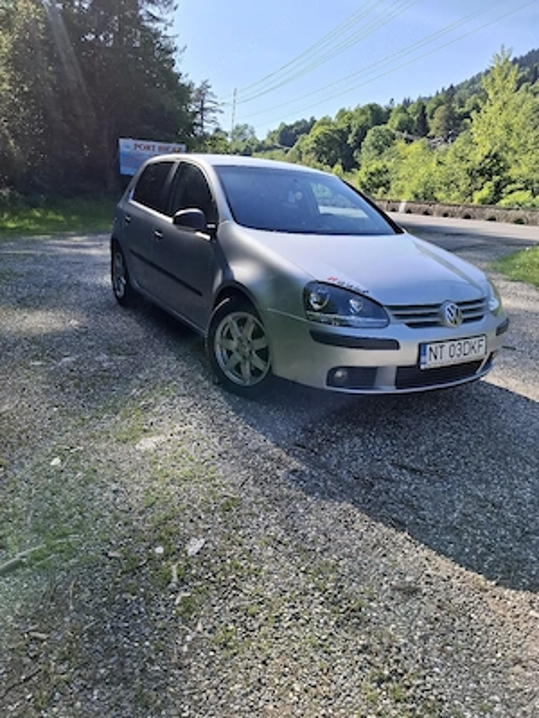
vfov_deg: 73.9
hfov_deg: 58.9
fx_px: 478
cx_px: 270
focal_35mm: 23
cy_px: 359
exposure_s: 1/1250
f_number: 1.8
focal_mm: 5.54
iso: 50
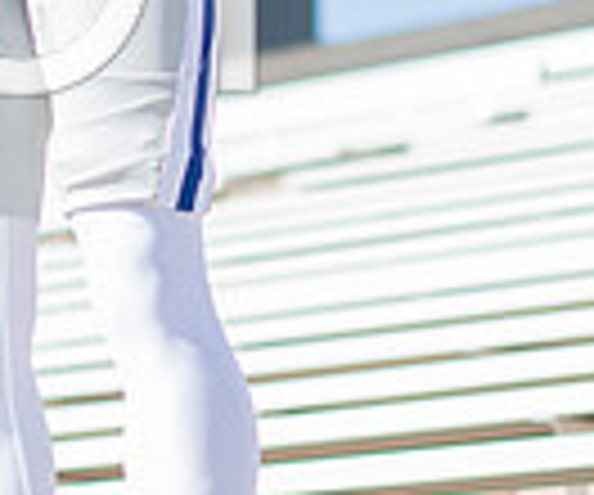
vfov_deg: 6.0
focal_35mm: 265
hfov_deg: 7.1
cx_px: -104
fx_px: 4735
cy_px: 1
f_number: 2
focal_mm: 50
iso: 64
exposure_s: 1/1250
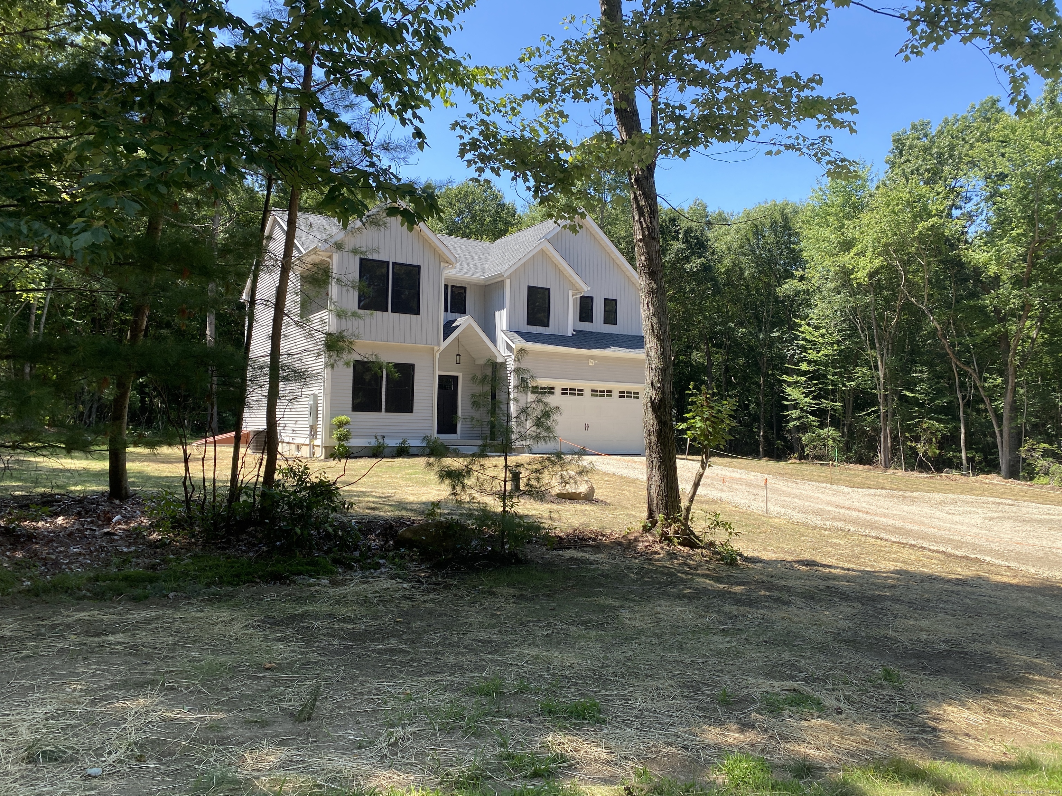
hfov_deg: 67.3
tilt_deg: +0.8
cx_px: 531
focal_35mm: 26
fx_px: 798
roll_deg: +0.0
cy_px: 398
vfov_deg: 53.1
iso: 32
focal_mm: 4.25
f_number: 1.8
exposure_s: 1/877
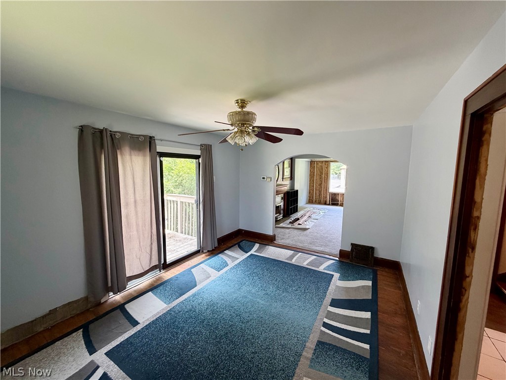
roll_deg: -0.7
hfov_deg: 102.1
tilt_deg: -6.9
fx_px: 205
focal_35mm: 14
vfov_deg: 85.7
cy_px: 190
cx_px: 253
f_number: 2.2
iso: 320
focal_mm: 2.22
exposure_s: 1/85
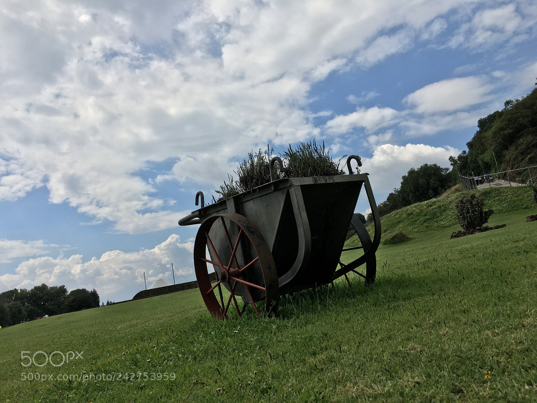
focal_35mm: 29
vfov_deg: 48.2
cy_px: 202
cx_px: 268
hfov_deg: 61.7
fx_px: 450
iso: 25
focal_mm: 4.15
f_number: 2.2
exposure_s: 1/2747
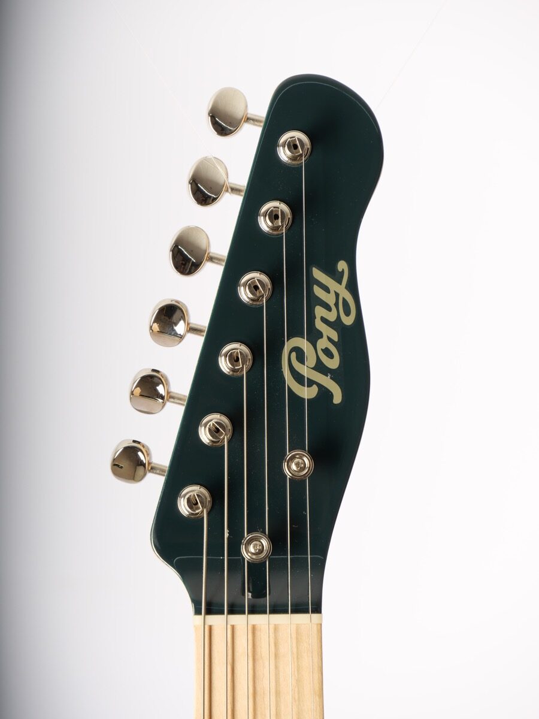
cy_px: 360
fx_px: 5398
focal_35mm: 260
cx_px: 270
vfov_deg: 7.6
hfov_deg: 5.7
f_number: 7.1
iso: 200
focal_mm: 130
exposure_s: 1/250
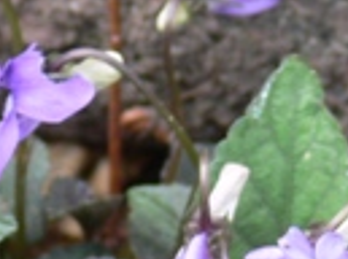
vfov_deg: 1.9
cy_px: 714
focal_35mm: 782
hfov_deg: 2.5
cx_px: -442
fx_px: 7840
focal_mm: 28.2
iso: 80
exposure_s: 1/60
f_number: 3.6
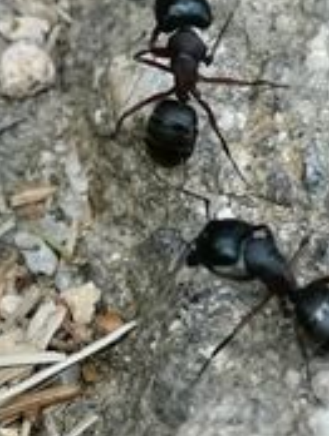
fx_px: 3009
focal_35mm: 238
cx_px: 176
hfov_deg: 6.3
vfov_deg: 8.3
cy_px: 140
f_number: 4
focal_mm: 5.58
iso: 50
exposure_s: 1/112
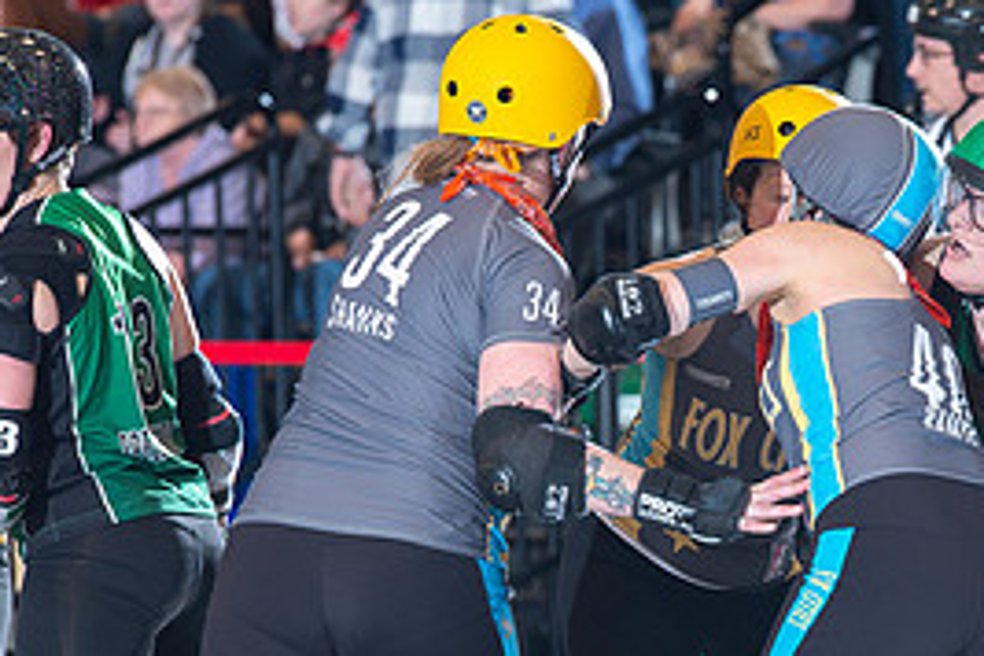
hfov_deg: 5.1
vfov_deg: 3.4
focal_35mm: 402
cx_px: 814
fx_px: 10987
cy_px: 636
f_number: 5.6
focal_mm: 185
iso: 640
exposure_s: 1/160
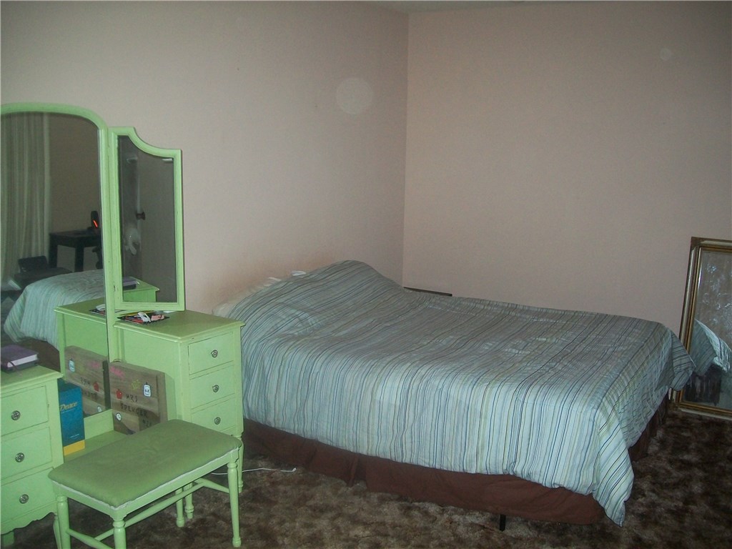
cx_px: 366
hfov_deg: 54.0
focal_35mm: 34
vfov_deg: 41.8
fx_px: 719
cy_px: 274
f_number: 2.7
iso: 160
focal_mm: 6.1
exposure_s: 1/60
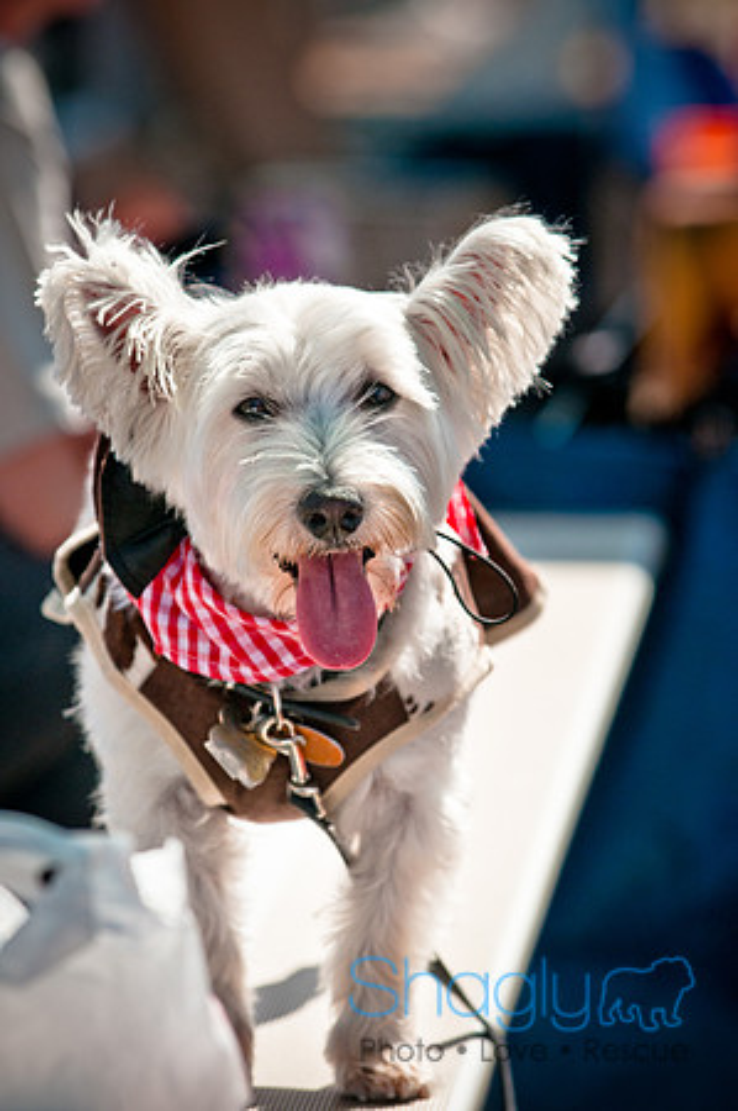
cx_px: 369
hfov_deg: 4.9
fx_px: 8552
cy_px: 556
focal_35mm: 278
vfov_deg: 7.4
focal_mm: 185
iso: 400
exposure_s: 1/3200
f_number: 5
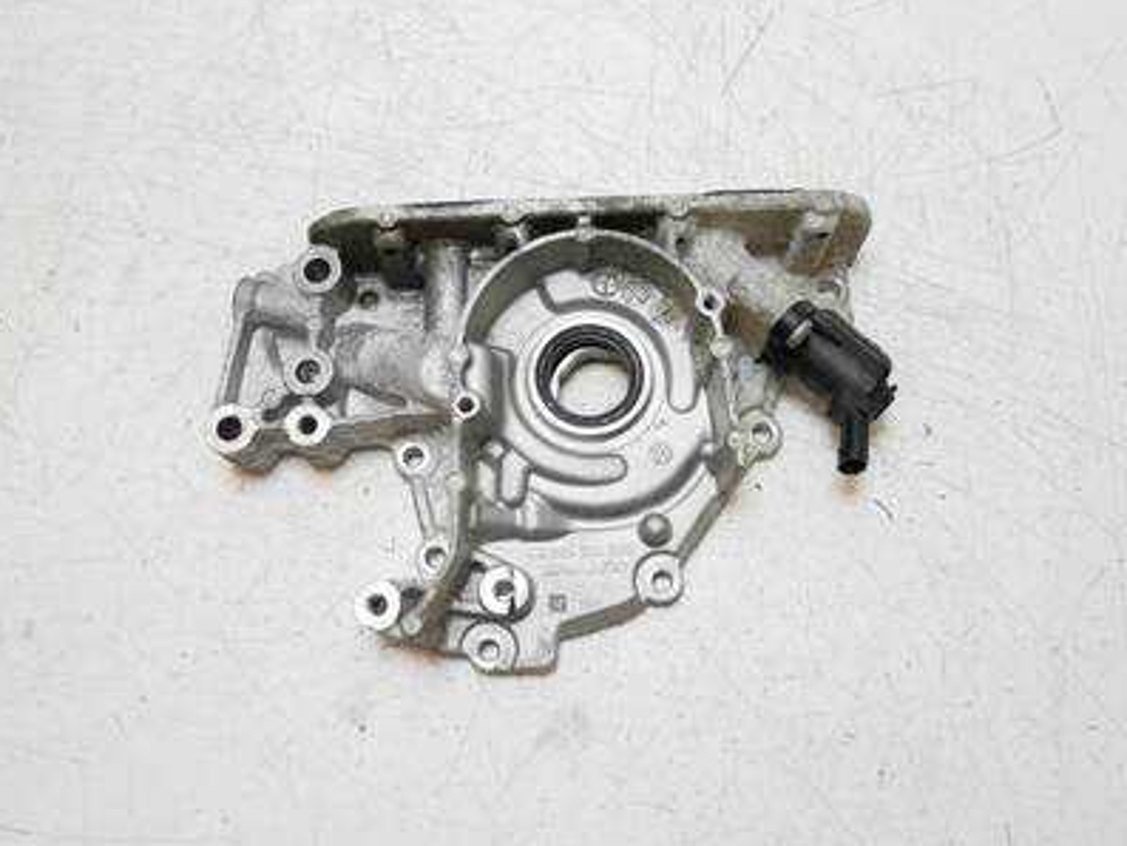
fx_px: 944
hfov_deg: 61.6
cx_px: 559
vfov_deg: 48.2
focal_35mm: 29
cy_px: 434
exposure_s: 1/160
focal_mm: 12
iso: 200
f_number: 4
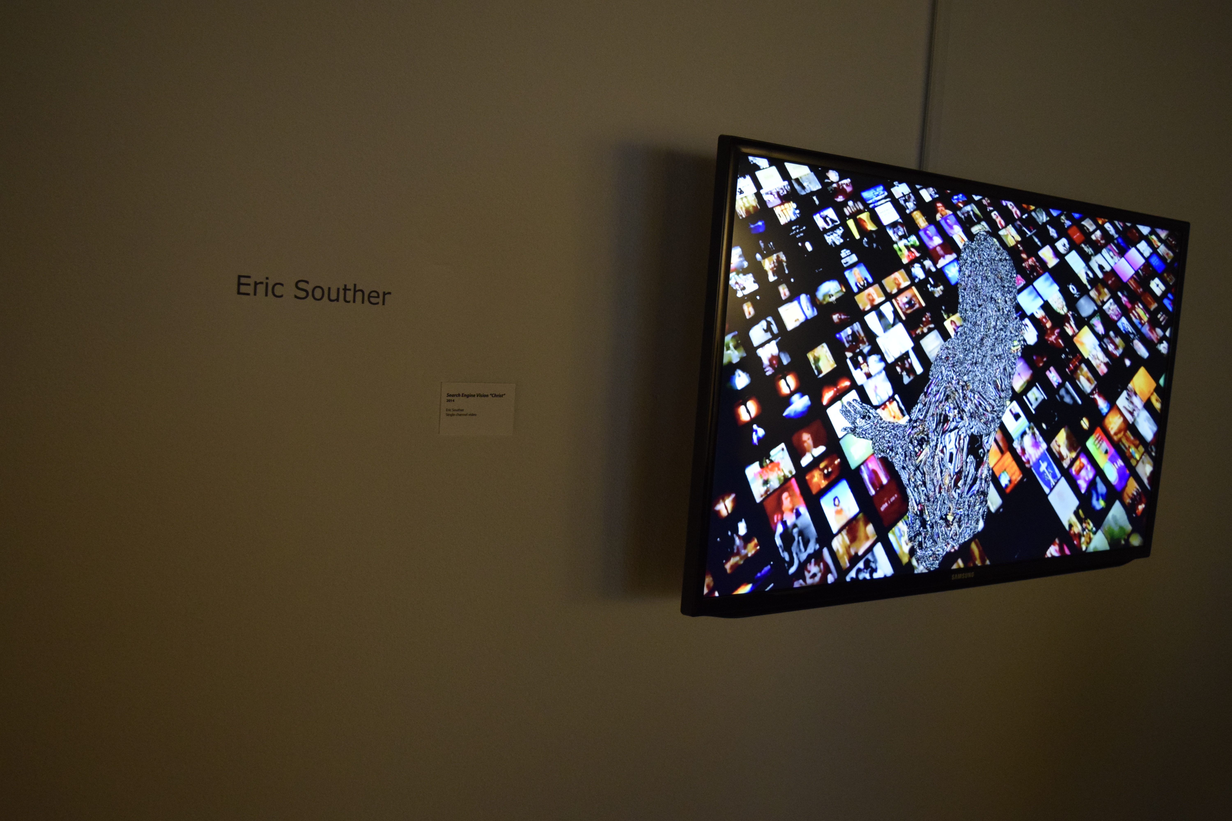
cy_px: 410
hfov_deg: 59.5
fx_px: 1078
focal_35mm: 32
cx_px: 616
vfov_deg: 41.7
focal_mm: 21
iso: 2500
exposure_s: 1/60
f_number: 3.8
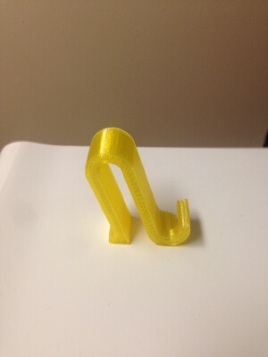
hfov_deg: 42.9
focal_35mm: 33
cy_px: 178
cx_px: 134
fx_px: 341
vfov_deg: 55.4
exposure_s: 1/20
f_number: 2.4
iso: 100
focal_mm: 4.12
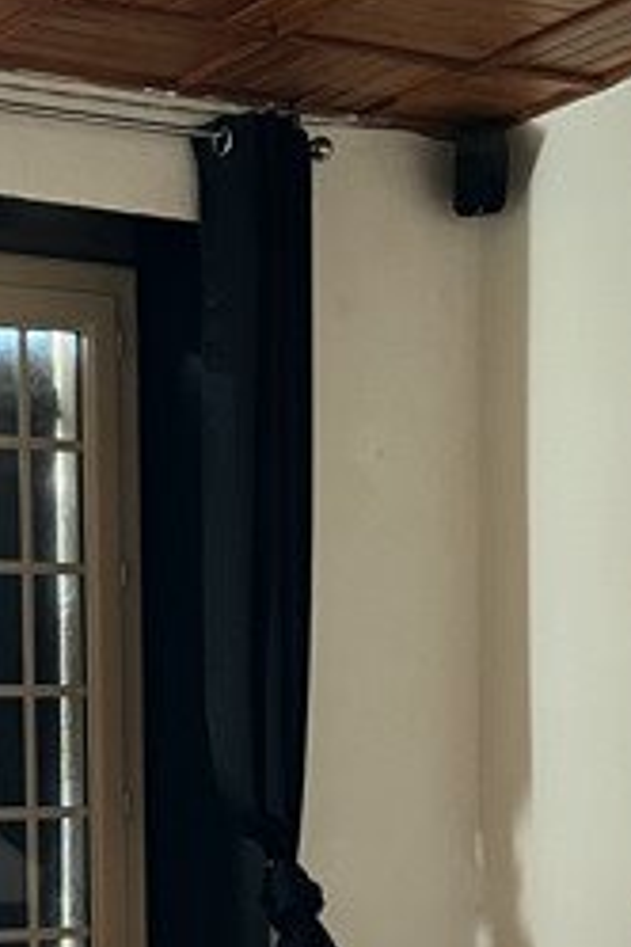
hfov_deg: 14.7
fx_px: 2287
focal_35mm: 87
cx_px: -285
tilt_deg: -2.9
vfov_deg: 22.2
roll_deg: +1.5
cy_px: 1027
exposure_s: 1/60
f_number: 1.6
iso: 400
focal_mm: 5.1
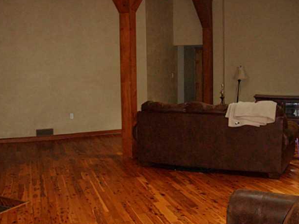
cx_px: 160
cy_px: 96
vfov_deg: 31.5
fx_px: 397
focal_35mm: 46
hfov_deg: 41.2
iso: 253
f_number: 2.8
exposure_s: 1/45
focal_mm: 5.8
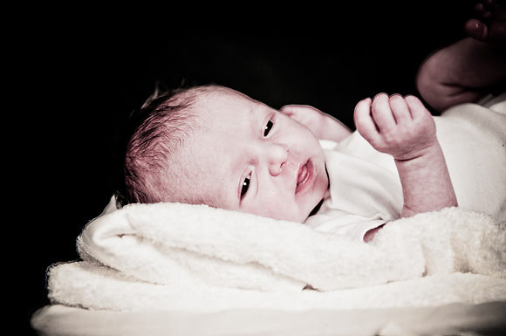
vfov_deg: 20.1
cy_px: 168
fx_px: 947
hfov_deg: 29.9
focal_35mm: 68
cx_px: 253
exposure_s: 1/80
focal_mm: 45
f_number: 2.8
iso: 200
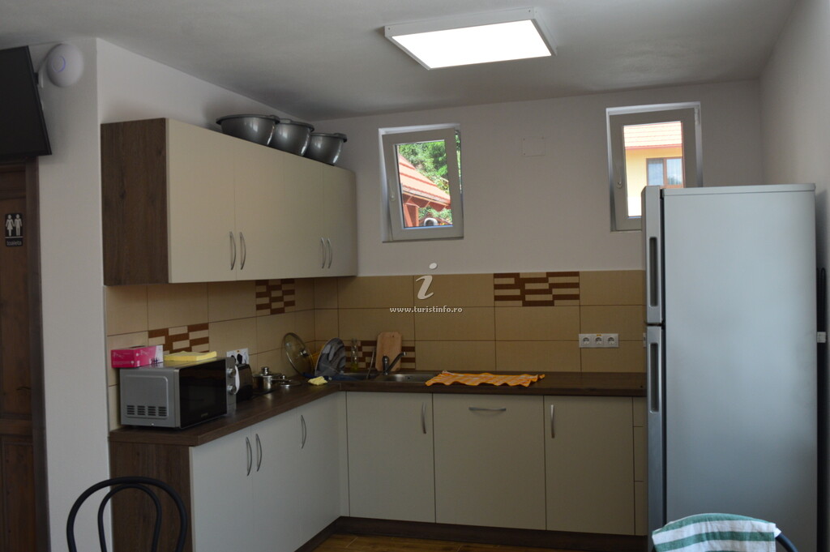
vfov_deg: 36.8
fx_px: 829
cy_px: 276
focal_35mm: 36
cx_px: 415
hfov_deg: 53.2
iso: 400
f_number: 9
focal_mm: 24
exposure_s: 1/100
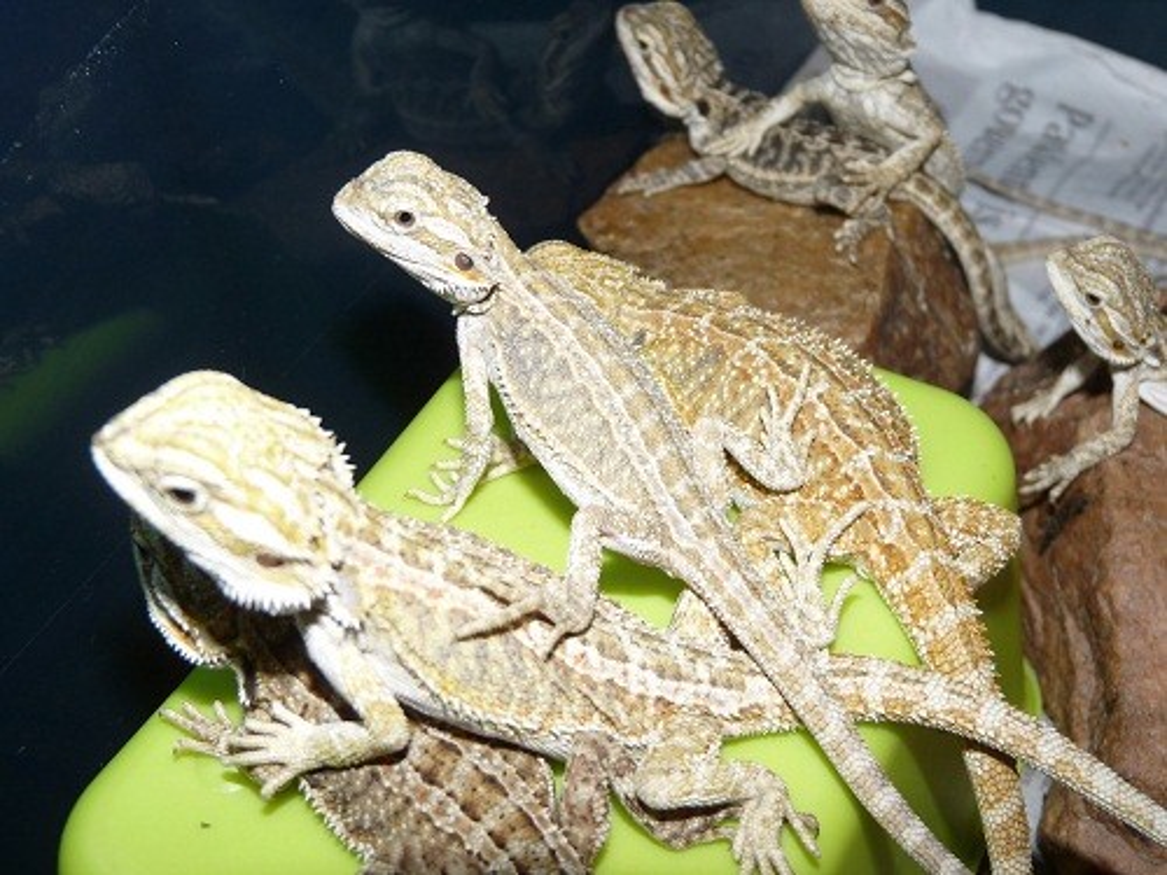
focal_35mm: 48
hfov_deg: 39.7
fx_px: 1618
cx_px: 584
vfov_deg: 30.3
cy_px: 438
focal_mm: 8.5
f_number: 3.2
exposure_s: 1/100
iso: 100
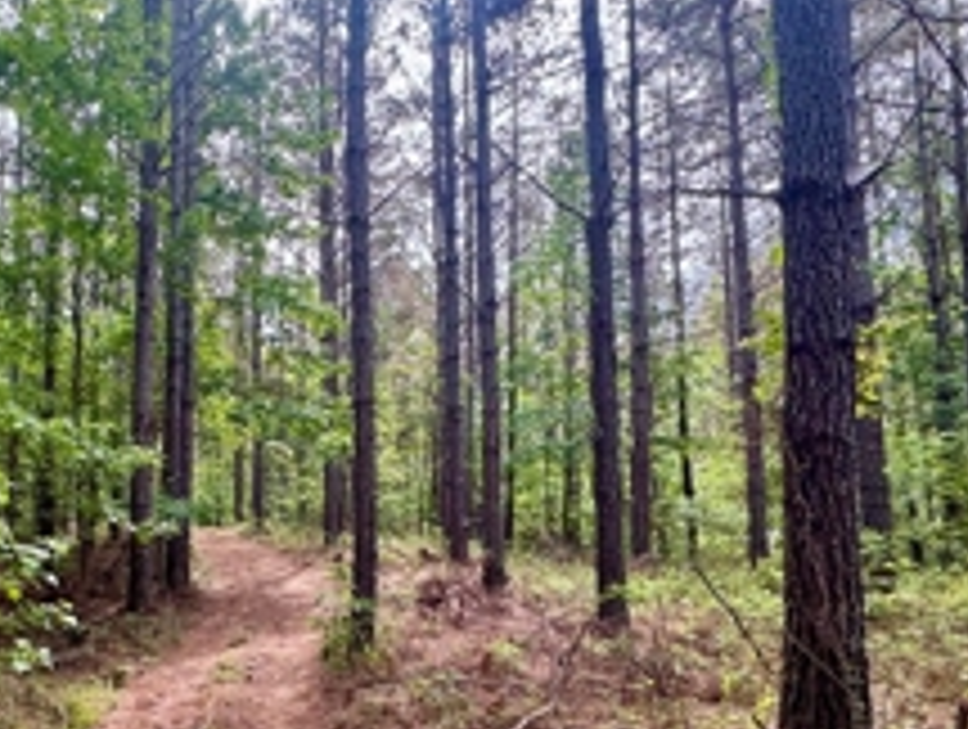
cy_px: 518
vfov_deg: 51.6
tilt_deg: -2.8
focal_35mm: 26
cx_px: 225
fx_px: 728
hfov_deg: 62.7
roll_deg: -1.7
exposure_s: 1/99
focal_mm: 2.22
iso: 50
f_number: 2.2
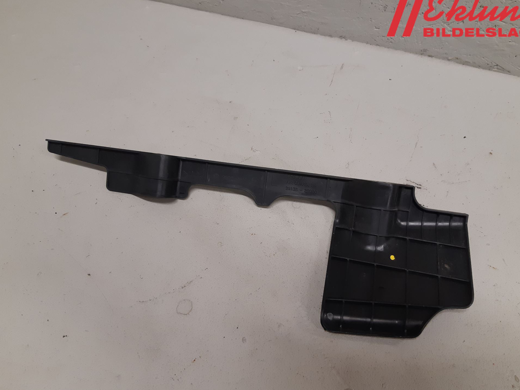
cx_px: 274
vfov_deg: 49.7
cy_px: 200
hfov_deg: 63.4
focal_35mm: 28
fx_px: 421
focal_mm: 3.93
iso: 160
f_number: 1.7
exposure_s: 1/50
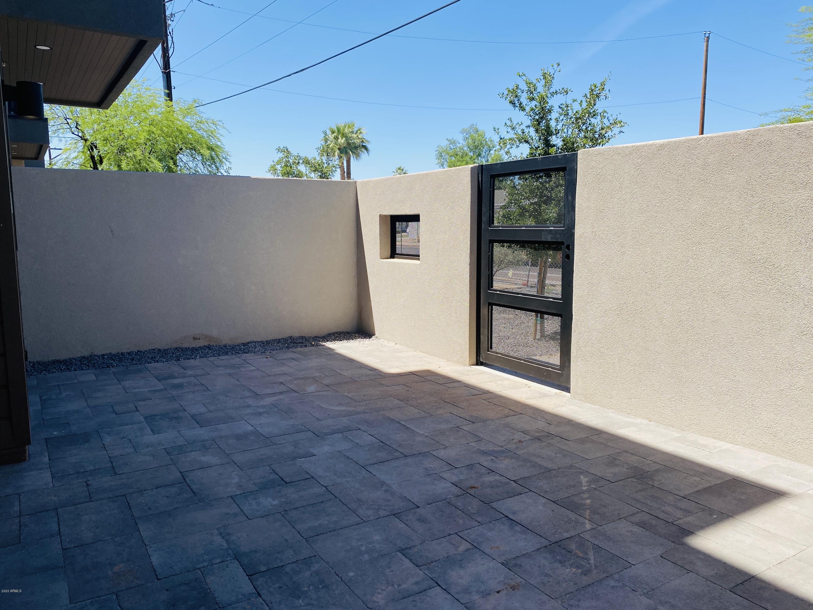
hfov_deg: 67.3
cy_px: 305
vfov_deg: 53.1
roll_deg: -0.2
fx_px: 611
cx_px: 406
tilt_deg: -7.1
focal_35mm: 26
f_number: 1.8
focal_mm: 4.25
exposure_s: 1/1965
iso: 32
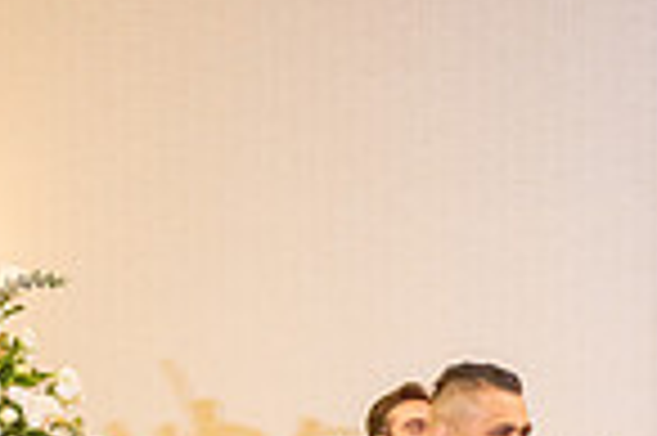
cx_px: 486
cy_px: 798
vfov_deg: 6.0
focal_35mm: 223
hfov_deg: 9.2
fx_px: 4065
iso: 1600
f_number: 2.8
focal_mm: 56
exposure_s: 1/125
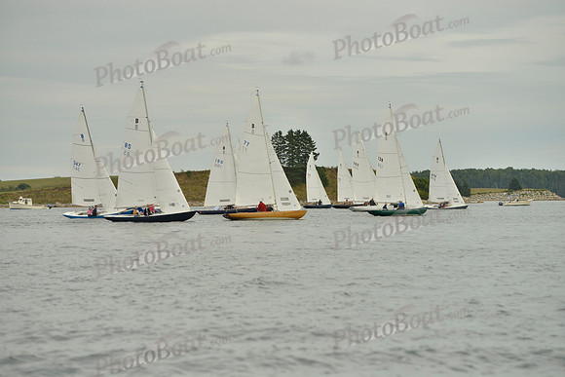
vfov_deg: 11.0
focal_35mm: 125
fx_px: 1962
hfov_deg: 16.4
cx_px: 282
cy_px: 188
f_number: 4.5
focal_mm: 125
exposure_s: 1/5000
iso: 400
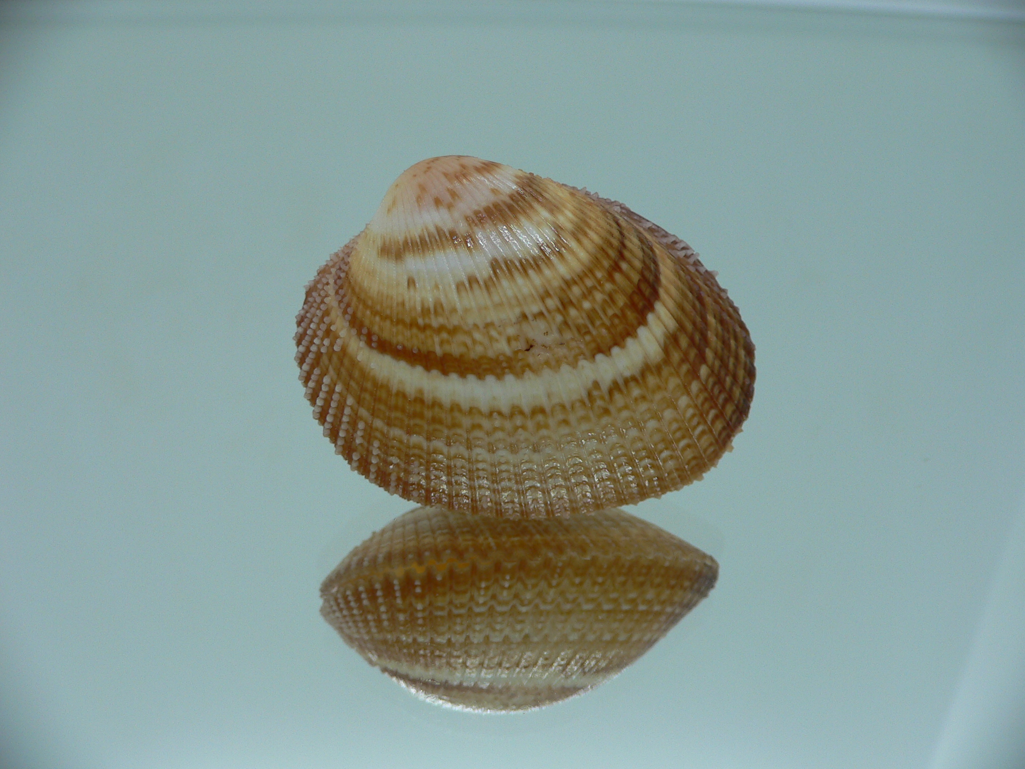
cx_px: 512
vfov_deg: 40.7
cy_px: 384
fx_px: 1036
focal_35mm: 35
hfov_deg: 52.6
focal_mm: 4.6
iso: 80
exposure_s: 1/60
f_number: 2.8
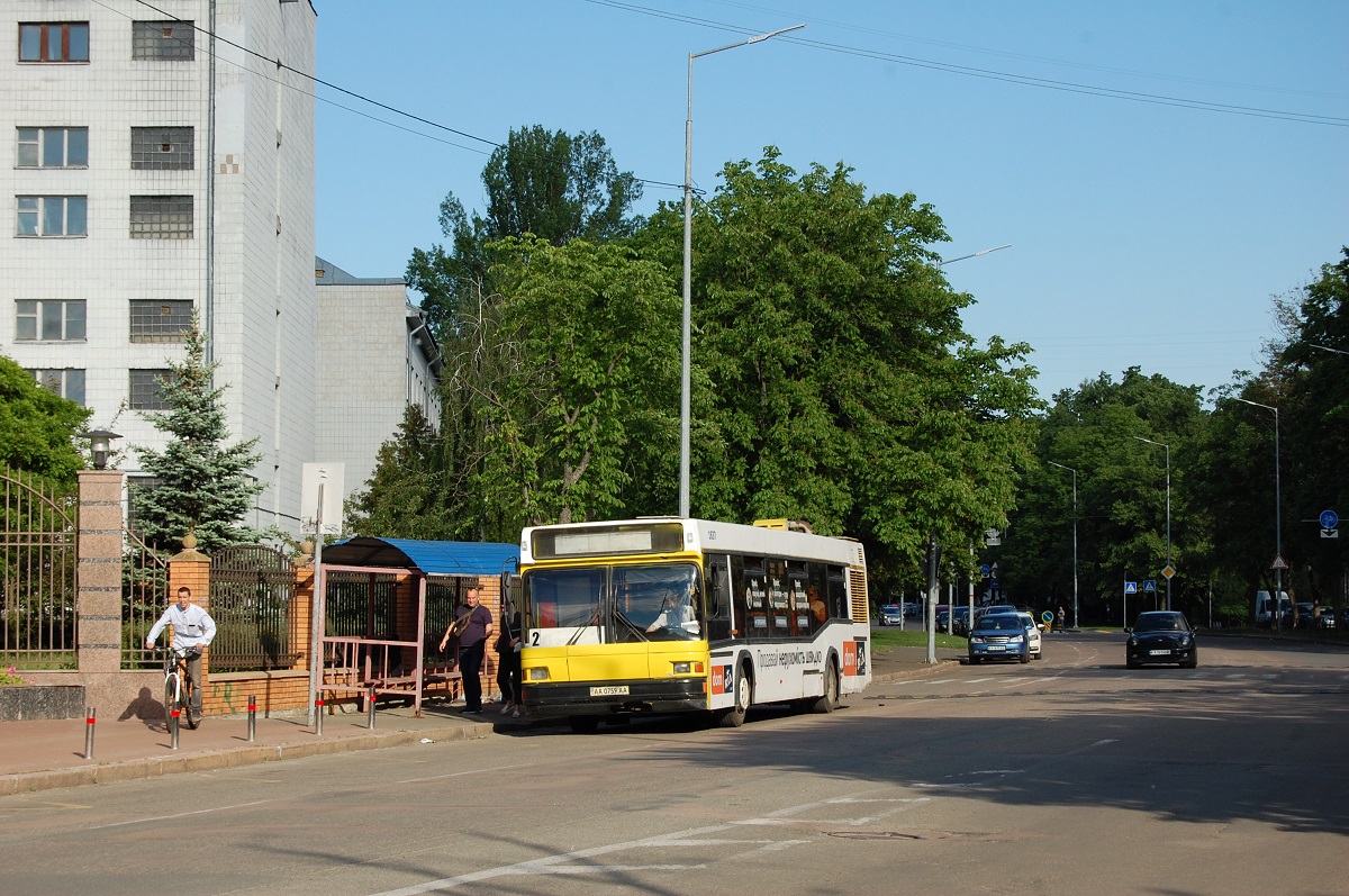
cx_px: 674
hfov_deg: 24.6
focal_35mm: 82
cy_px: 448
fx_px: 3088
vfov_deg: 16.5
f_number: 9
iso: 200
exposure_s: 1/320
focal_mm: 55
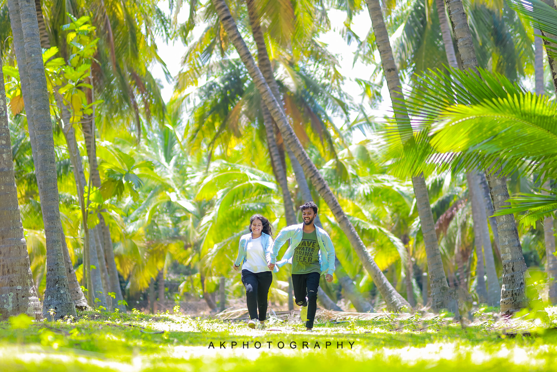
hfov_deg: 39.6
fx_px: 774
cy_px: 186
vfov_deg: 27.0
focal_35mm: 50
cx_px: 278
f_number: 1.8
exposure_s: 1/1000
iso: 250
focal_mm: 50
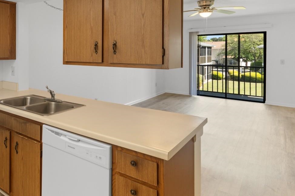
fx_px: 205
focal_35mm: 25
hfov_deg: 65.4
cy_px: 43
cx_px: 61
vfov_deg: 48.7
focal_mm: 10
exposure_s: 1/2
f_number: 4.5
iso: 100
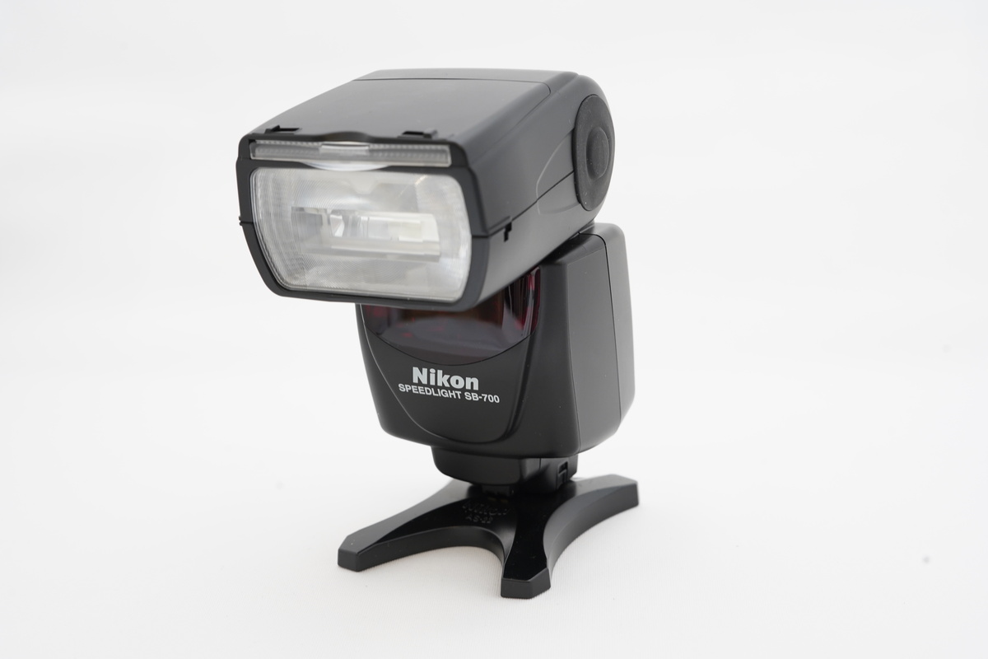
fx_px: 1372
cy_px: 330
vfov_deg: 27.0
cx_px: 494
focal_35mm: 50
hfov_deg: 39.6
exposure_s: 1/13
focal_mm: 50
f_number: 8
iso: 800
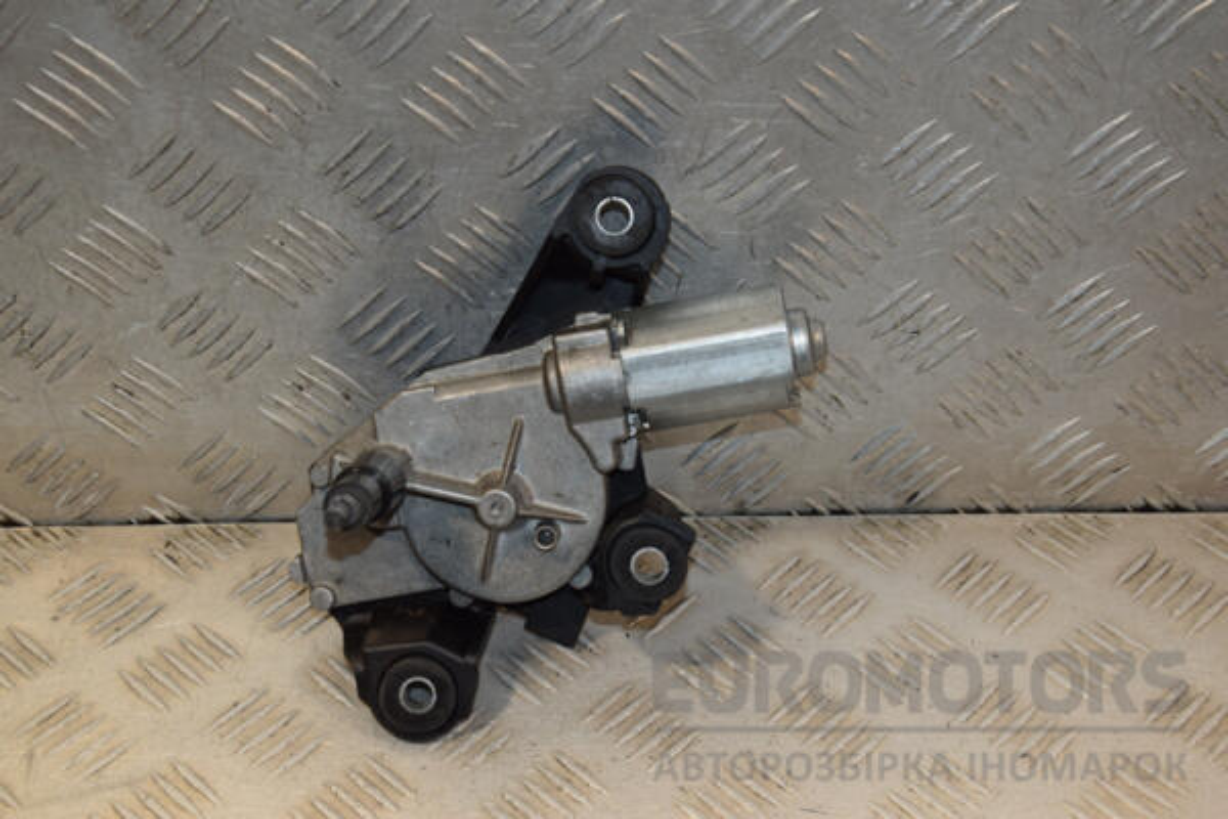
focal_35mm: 72
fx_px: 2456
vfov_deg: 18.9
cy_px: 410
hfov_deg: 28.1
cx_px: 614
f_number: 7.1
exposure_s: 1/200
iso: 800
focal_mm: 48
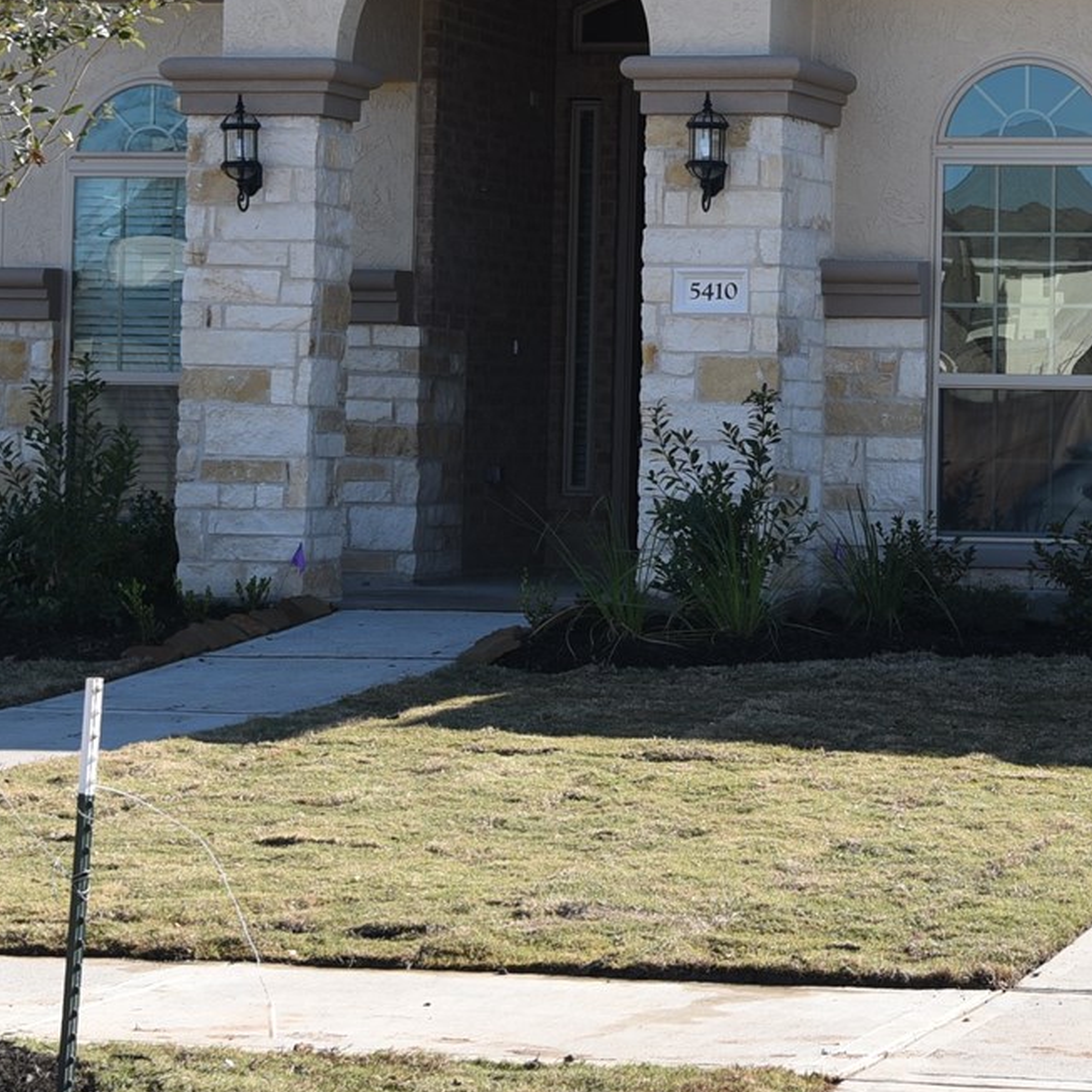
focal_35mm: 130
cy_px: 263
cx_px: 1168
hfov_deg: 13.2
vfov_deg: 13.4
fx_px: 4640
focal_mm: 46
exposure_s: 1/250
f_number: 5.6
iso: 100
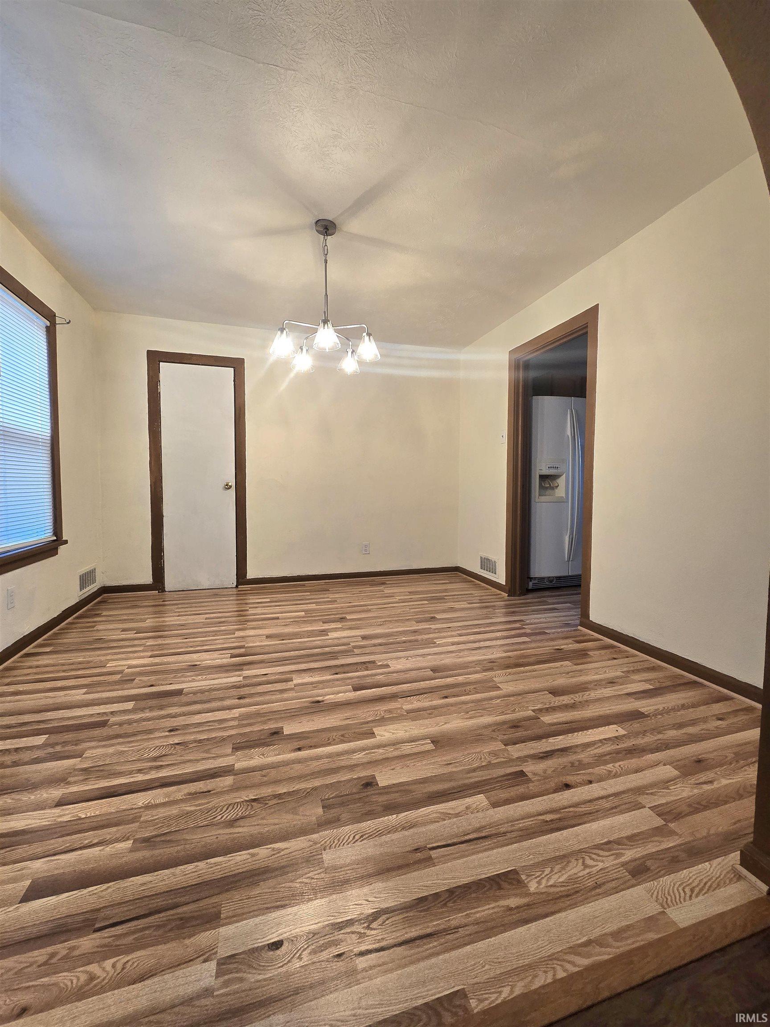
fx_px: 386
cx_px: 385
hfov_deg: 89.9
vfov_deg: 106.2
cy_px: 514
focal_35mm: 13
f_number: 2.2
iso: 160
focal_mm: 2.2
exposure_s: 1/60.2
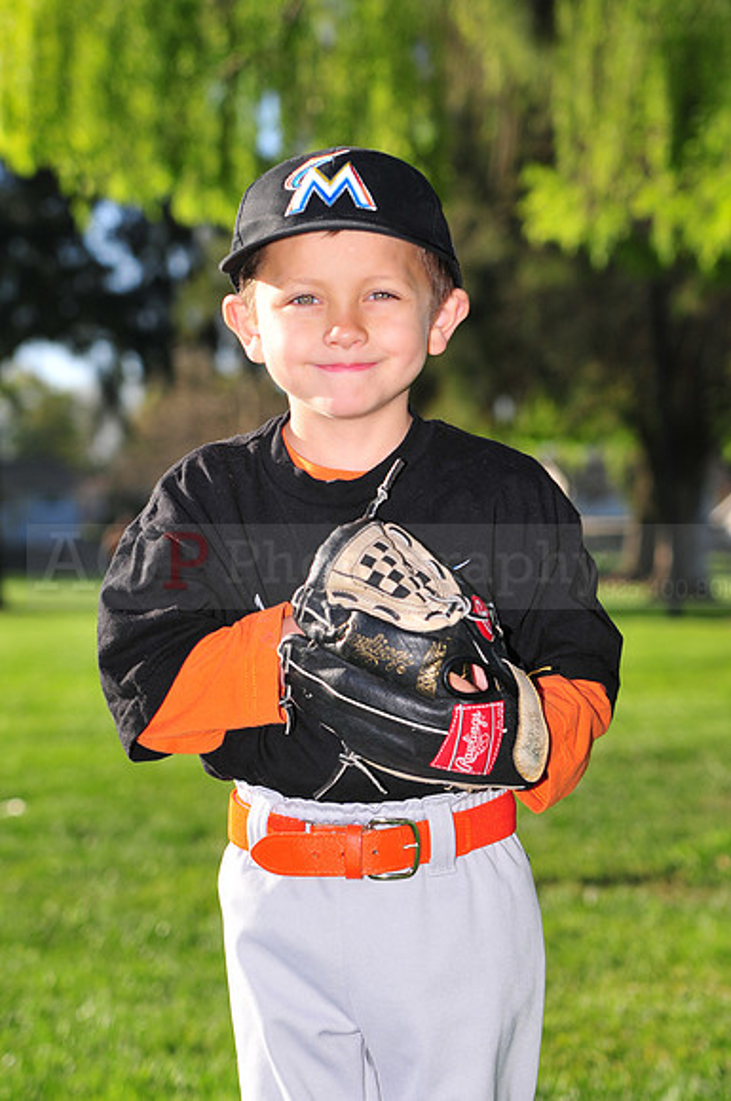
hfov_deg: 12.1
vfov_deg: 18.2
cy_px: 550
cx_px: 366
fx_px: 3437
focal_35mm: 112
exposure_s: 1/800
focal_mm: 75
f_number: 4.5
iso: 200
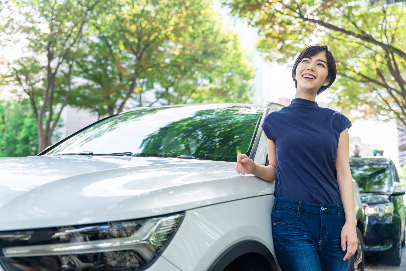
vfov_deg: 34.5
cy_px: 136
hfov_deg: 49.9
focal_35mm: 39
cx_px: 203
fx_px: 436
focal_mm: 38.7
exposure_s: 1/320
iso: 100
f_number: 2.8
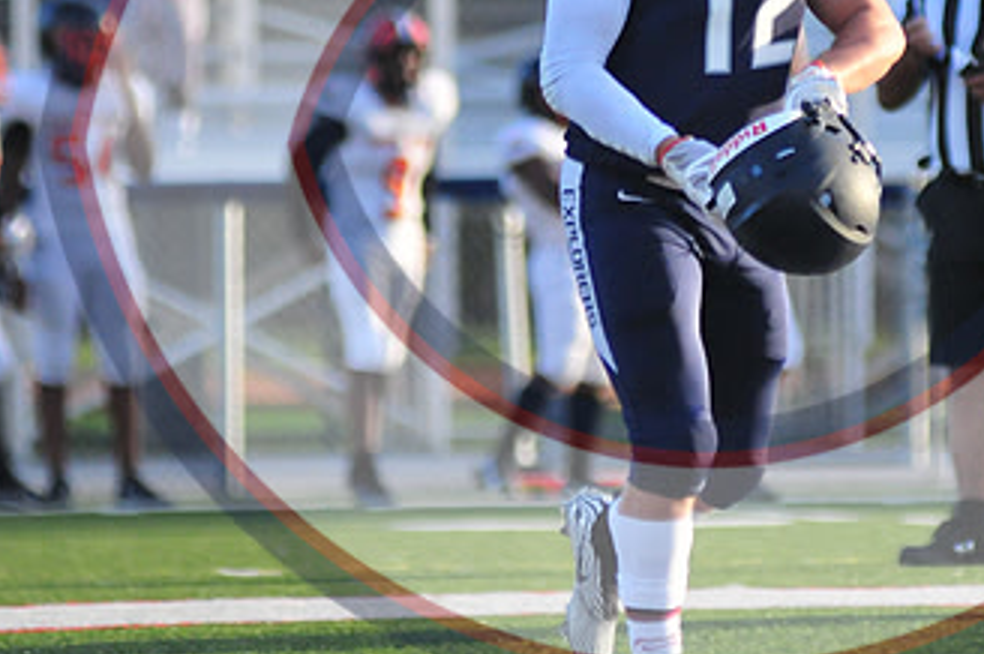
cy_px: 142
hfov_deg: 3.9
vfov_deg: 2.6
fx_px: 14472
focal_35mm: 530
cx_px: 696
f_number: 2.8
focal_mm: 200
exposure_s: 1/5000
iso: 1600
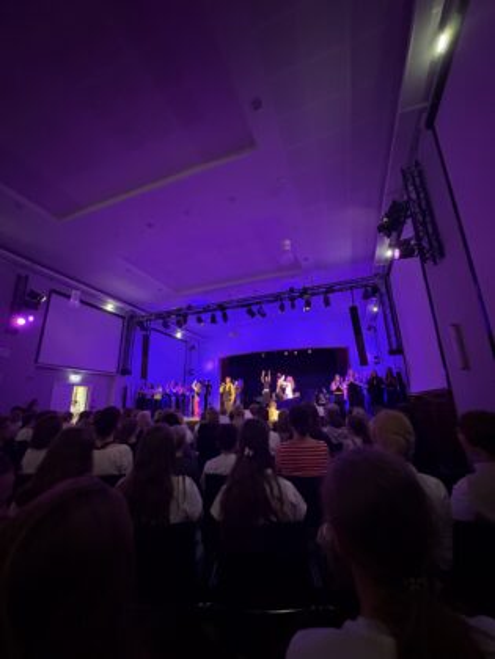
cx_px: 248
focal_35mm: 14
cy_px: 330
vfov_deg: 102.1
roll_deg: +0.8
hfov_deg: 85.7
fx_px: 267
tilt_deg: +16.2
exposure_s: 1/34
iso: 1000
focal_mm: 2.22
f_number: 2.2
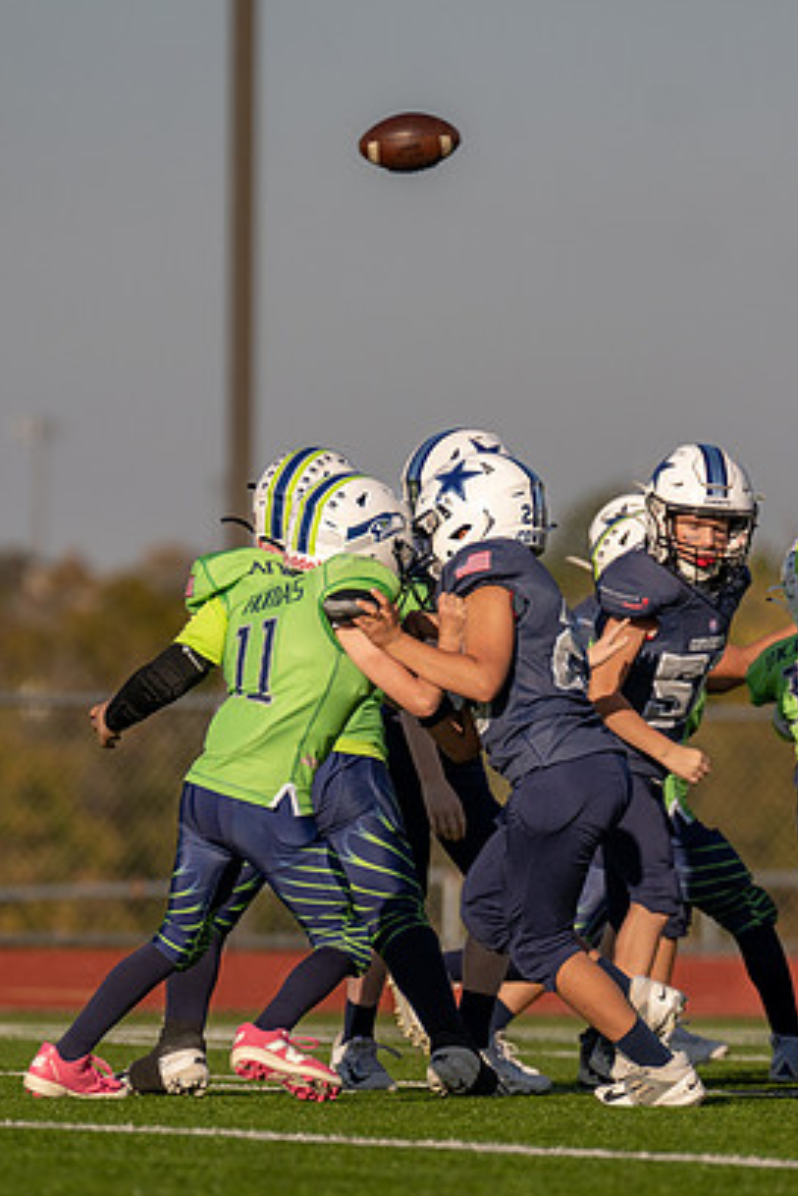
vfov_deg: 3.9
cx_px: 665
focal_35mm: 533
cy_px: 749
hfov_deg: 2.6
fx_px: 17706
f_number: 4
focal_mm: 280
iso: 160
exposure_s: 1/3200
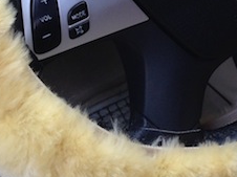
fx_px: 800
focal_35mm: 117
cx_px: 236
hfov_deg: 16.5
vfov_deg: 12.1
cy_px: -74
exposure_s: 1/120
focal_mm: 4.12
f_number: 2.4
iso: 100
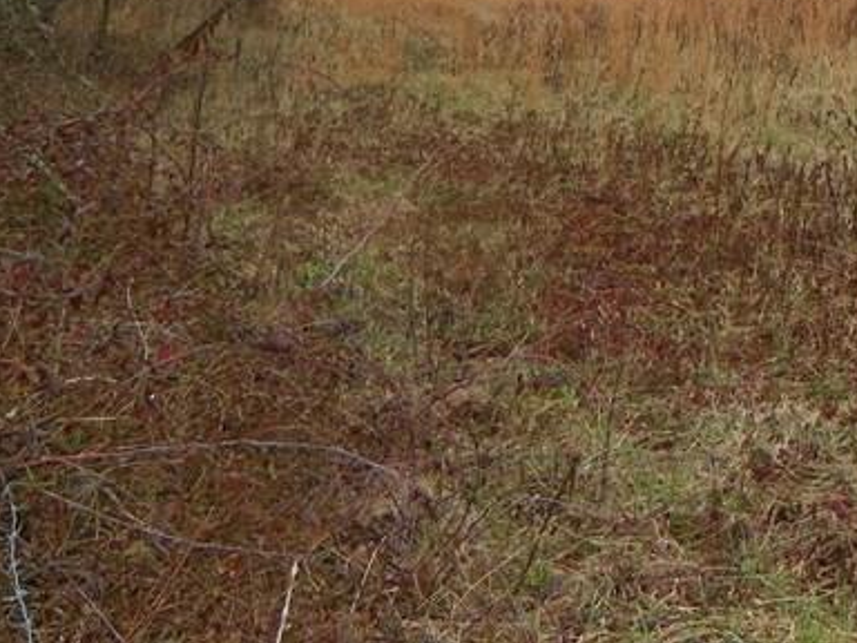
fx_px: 1783
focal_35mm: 72
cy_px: -105
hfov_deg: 24.5
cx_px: 1027
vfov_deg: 19.4
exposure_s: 1/320
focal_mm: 4.8
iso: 64
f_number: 2.8
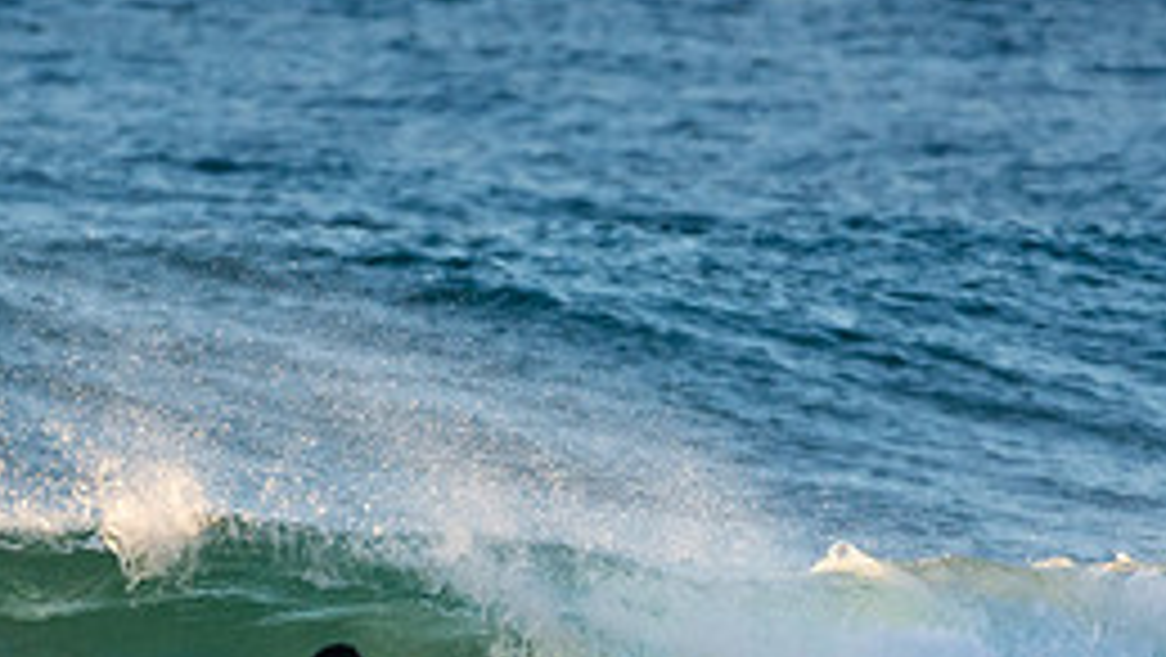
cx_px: 419
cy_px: 767
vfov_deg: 0.7
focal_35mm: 1762
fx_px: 54505
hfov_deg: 1.2
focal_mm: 500
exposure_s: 1/1000
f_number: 5.6
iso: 720
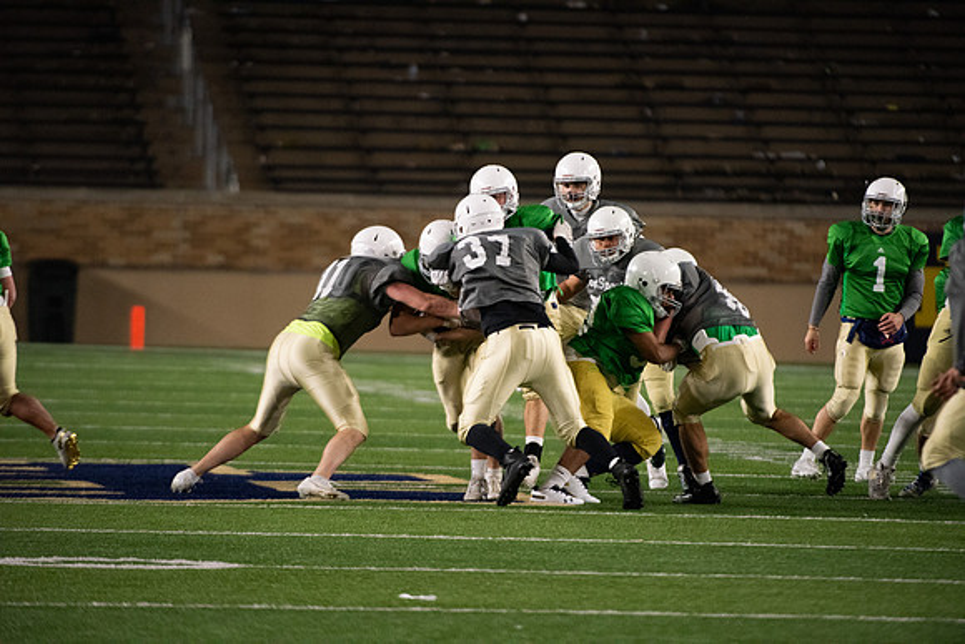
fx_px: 10724
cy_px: 322
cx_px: 482
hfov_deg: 5.2
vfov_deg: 3.4
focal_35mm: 400
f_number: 4.5
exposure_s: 1/500
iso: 5000
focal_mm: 400
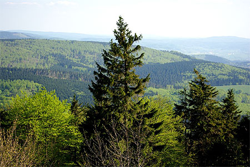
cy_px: 84
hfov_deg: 24.7
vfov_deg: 16.7
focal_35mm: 82
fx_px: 570
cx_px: 125
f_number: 5.6
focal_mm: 55
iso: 100
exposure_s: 1/180
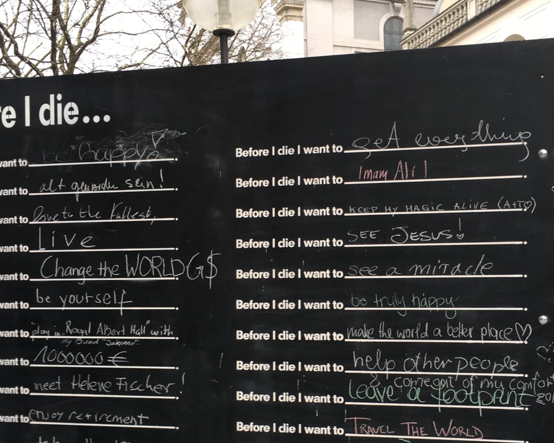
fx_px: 738
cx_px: 299
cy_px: 283
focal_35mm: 45
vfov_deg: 33.2
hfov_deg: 41.1
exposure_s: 1/117
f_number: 2.2
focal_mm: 4.15
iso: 25
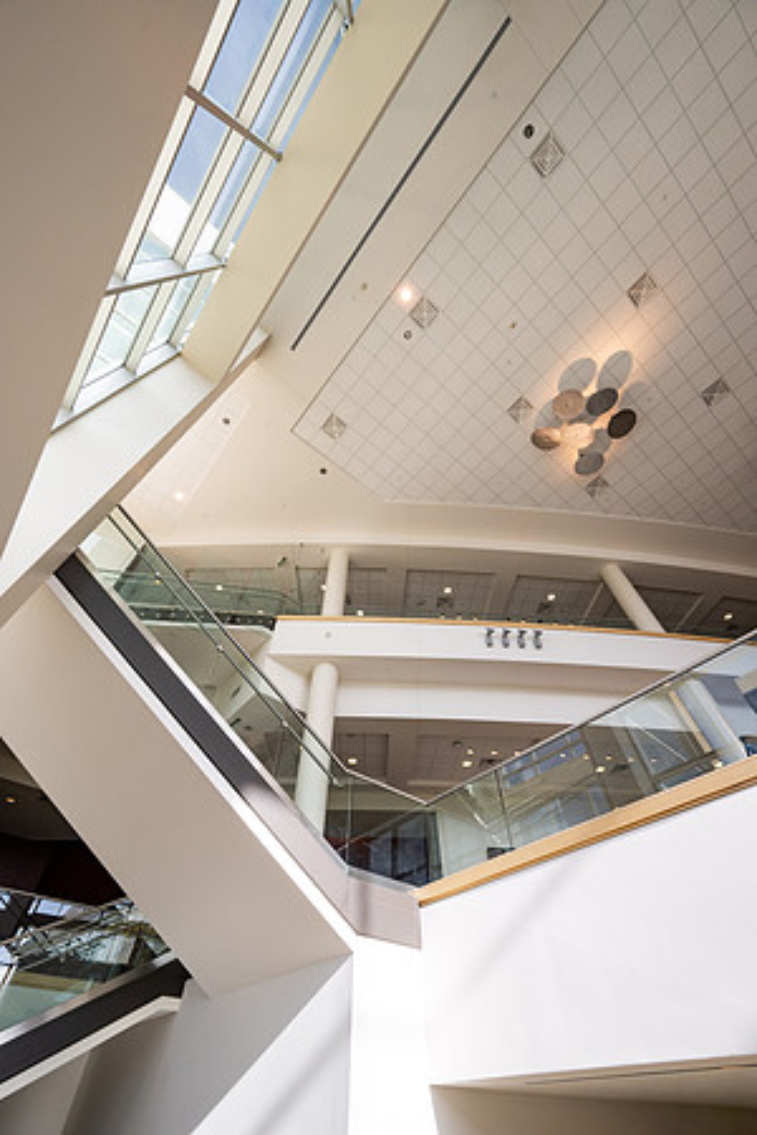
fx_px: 442
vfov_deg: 104.3
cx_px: 378
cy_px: 568
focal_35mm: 14
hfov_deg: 81.2
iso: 200
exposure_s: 1/200
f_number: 9
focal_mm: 14
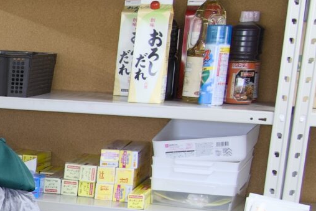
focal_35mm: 121
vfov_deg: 11.1
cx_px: -310
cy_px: 261
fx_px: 1062
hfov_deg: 14.2
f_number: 4
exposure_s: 1/60
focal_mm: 24
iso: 1000
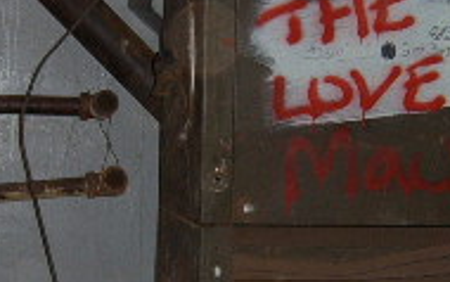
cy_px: 227
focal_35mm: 125
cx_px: 253
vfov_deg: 10.5
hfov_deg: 16.7
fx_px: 1534
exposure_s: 1/30
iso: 69
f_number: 2.8
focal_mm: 5.8
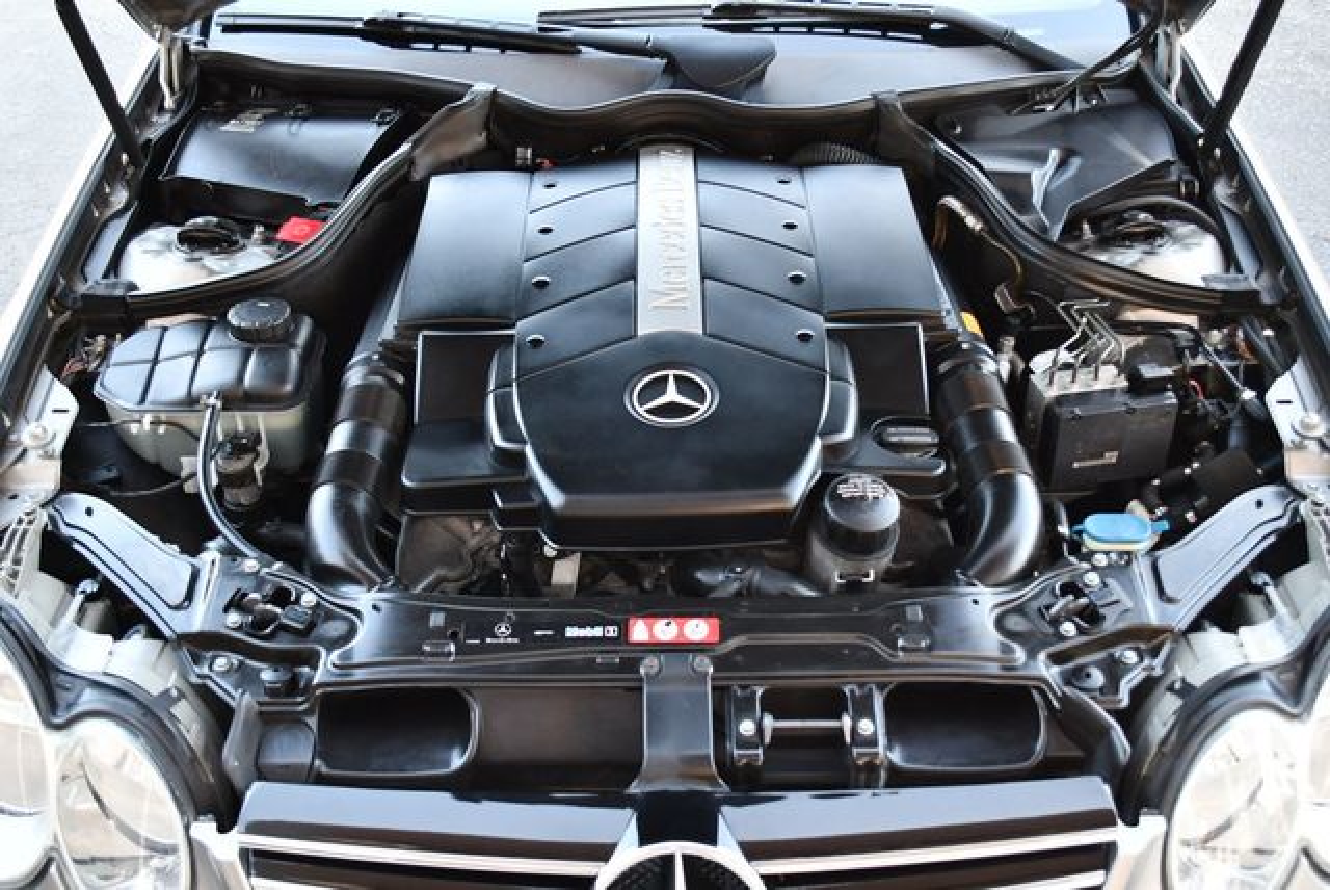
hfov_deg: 48.4
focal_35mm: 40
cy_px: 445
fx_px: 1479
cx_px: 665
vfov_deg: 33.5
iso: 800
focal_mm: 20
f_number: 3.8
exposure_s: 1/160
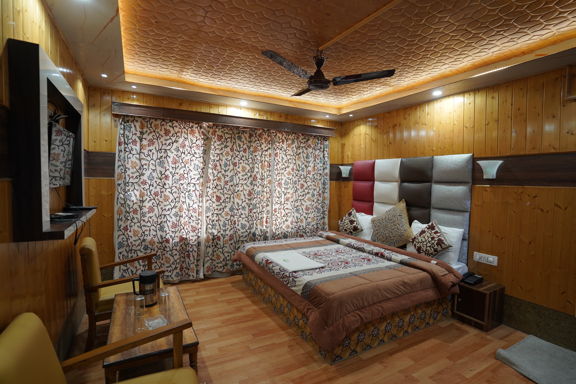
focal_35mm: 17
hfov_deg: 93.3
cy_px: 192
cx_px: 288
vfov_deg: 70.4
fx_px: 272
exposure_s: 1/60
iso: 640
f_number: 2.8
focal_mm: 17
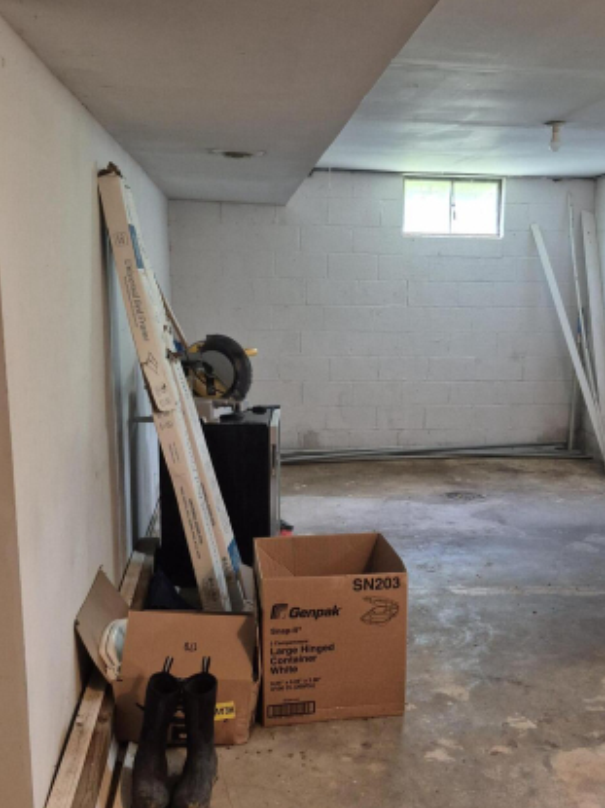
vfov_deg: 50.1
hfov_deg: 38.3
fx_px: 863
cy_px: 437
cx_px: 391
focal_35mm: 37
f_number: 1.8
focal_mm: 5.4
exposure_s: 1/60
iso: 640
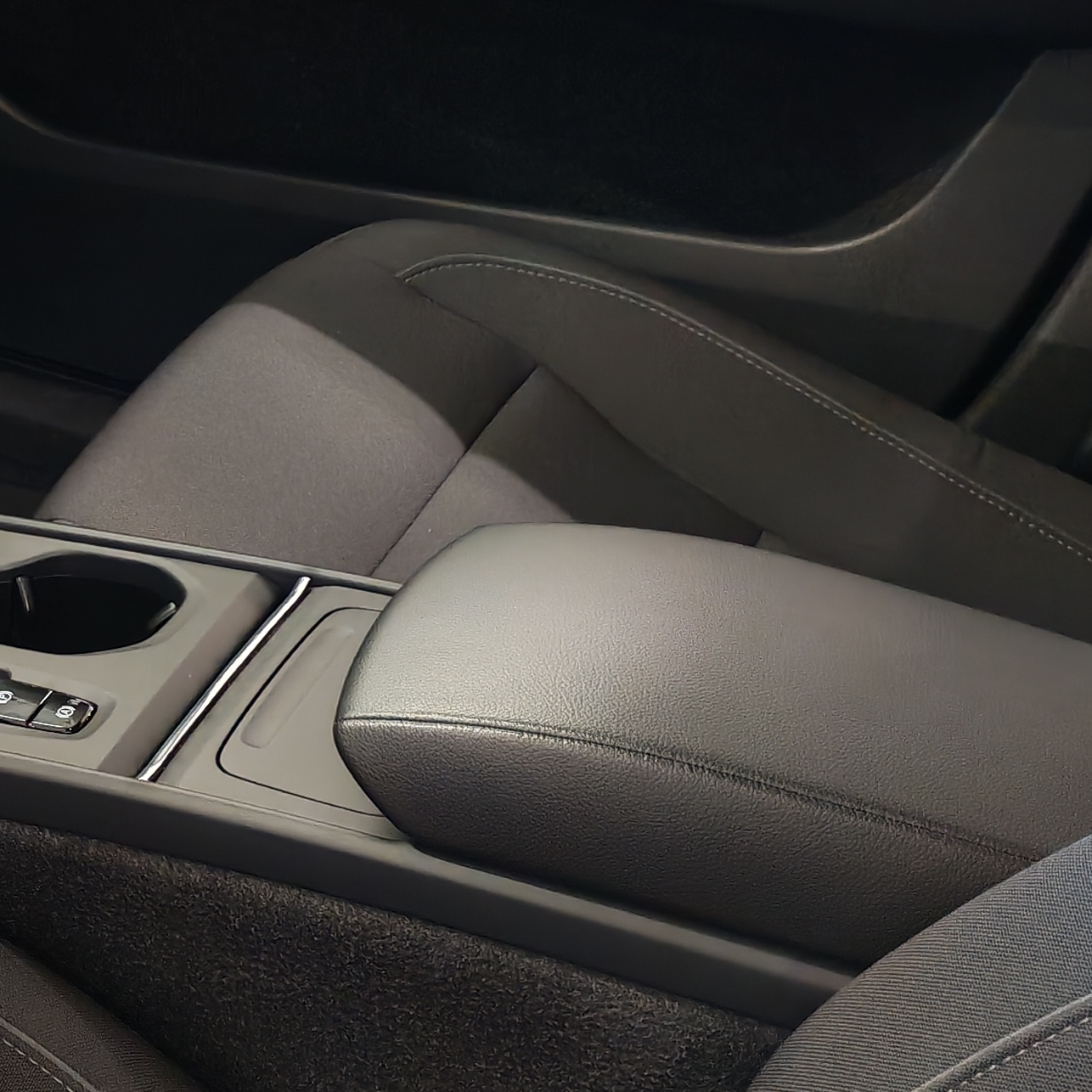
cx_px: -589
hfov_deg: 19.5
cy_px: 437
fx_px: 2712
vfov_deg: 22.7
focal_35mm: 76
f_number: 1.9
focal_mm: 6.12
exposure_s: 1/50
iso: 800
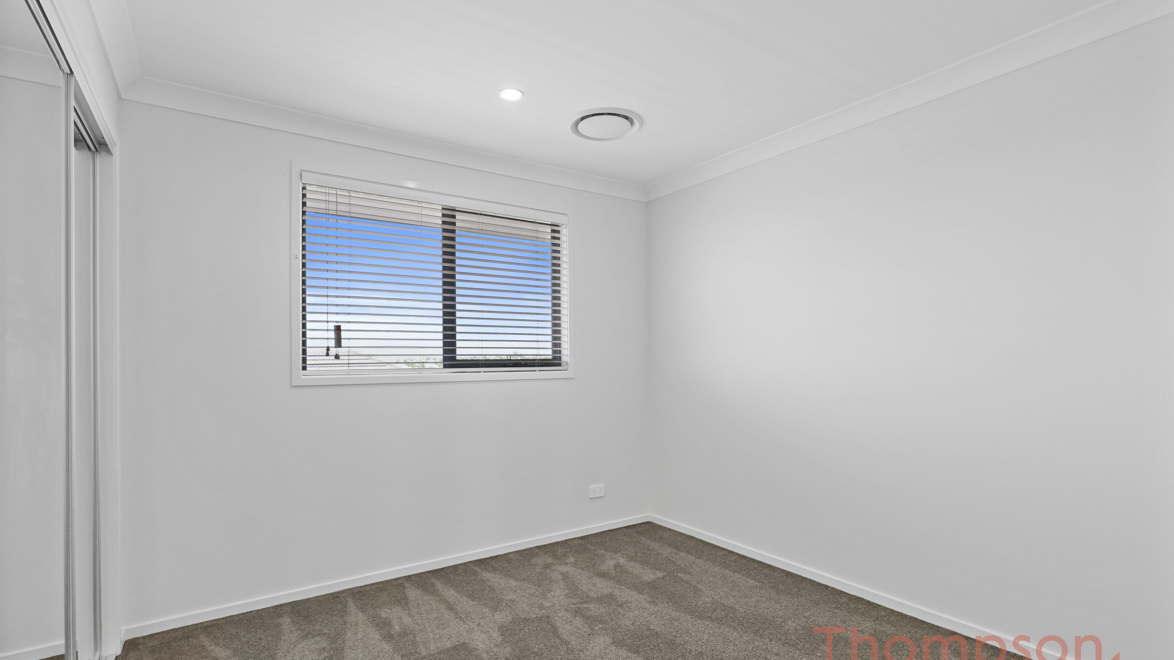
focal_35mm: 18
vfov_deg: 62.3
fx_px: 546
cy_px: 355
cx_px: 584
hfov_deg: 94.2
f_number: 9
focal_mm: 11
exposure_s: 1/30
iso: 1600
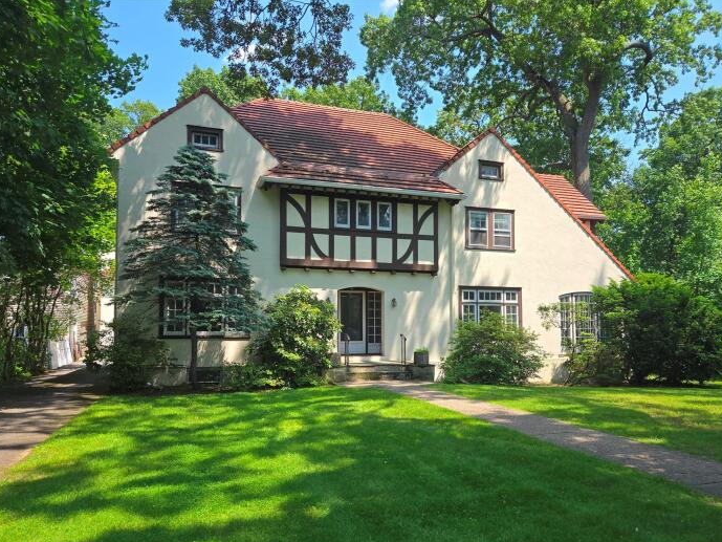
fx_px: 501
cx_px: 354
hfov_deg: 71.6
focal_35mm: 24
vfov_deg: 56.8
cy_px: 280
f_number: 1.8
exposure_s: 1/684
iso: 25
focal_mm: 5.4
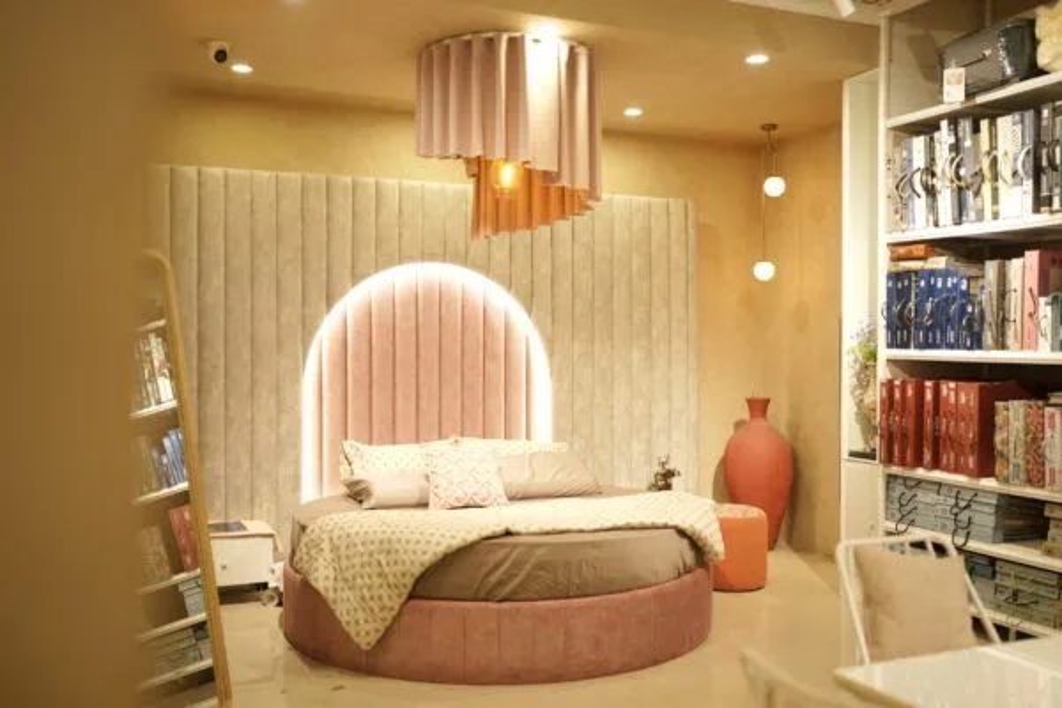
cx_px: 531
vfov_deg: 37.9
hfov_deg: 54.4
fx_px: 1032
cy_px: 354
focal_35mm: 35
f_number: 1.6
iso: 200
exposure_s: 1/100
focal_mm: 35
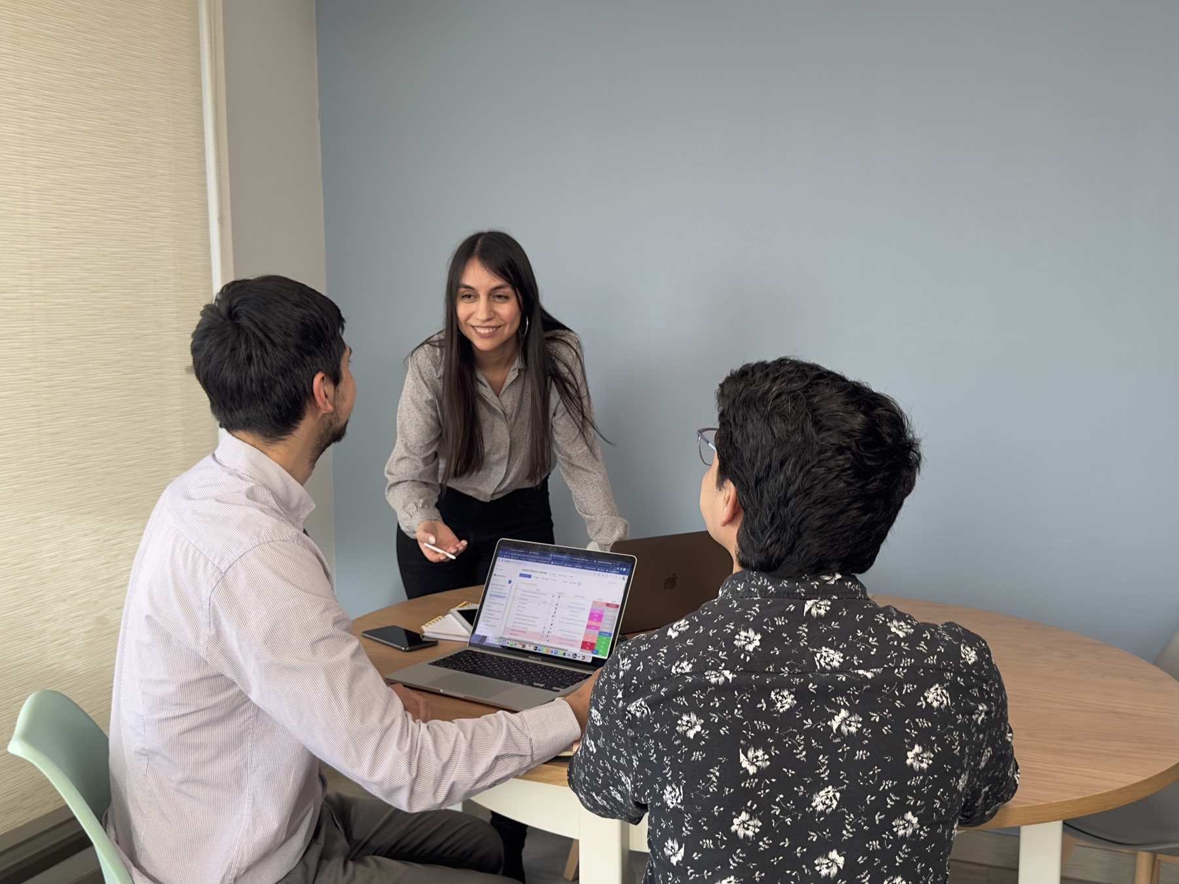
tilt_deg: -7.0
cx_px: 590
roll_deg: +0.5
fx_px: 1158
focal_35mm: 34
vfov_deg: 41.8
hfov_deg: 54.0
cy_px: 442
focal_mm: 6.86
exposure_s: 1/105
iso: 125
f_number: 1.78
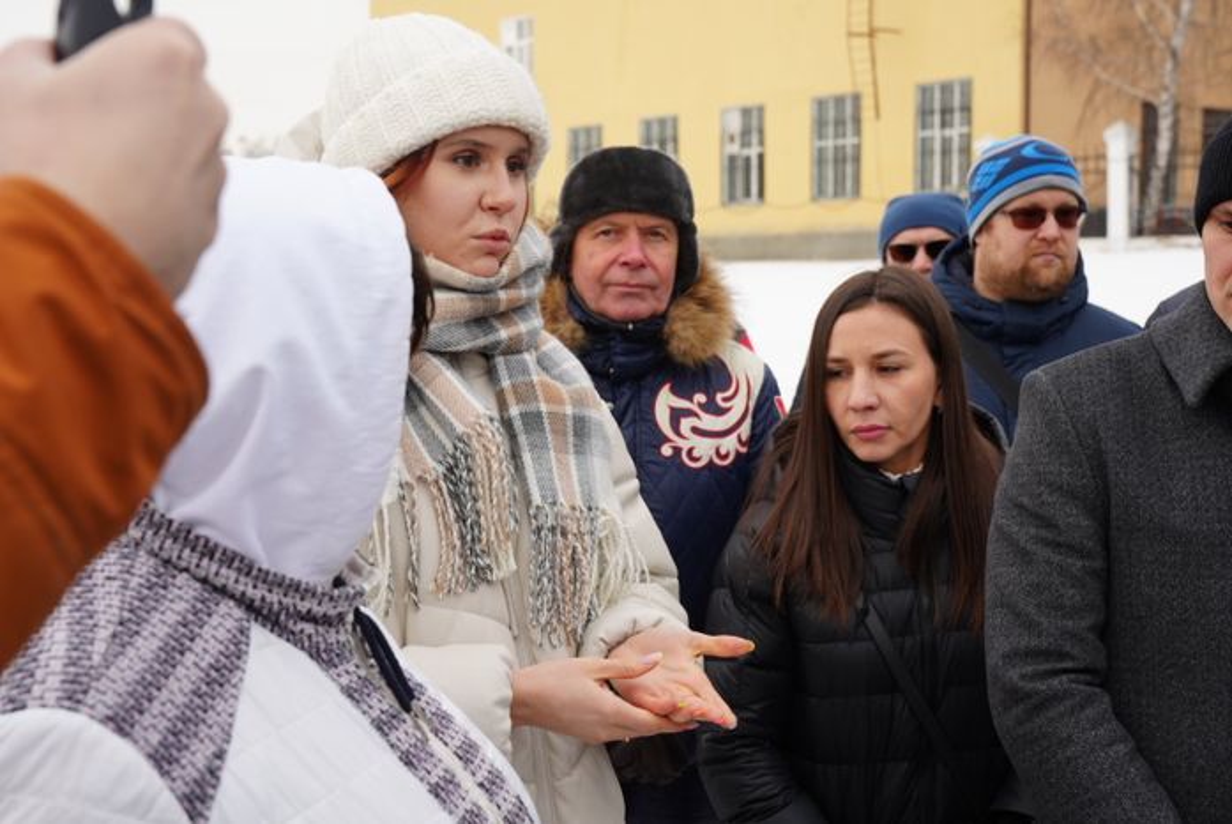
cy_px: 412
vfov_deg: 29.9
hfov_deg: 43.6
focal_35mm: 45
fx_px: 1541
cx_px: 616
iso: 500
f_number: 6.3
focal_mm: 45
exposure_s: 1/320
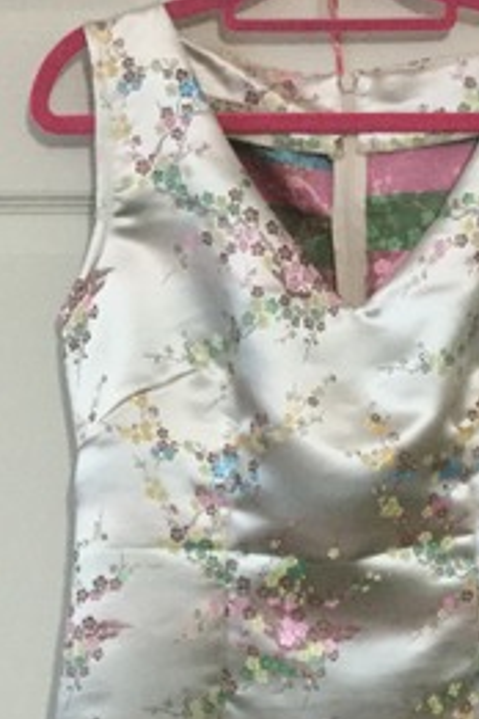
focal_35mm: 79
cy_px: 603
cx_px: 350
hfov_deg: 17.2
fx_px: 1577
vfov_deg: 25.1
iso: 250
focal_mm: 3.3
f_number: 2.4
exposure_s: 1/33
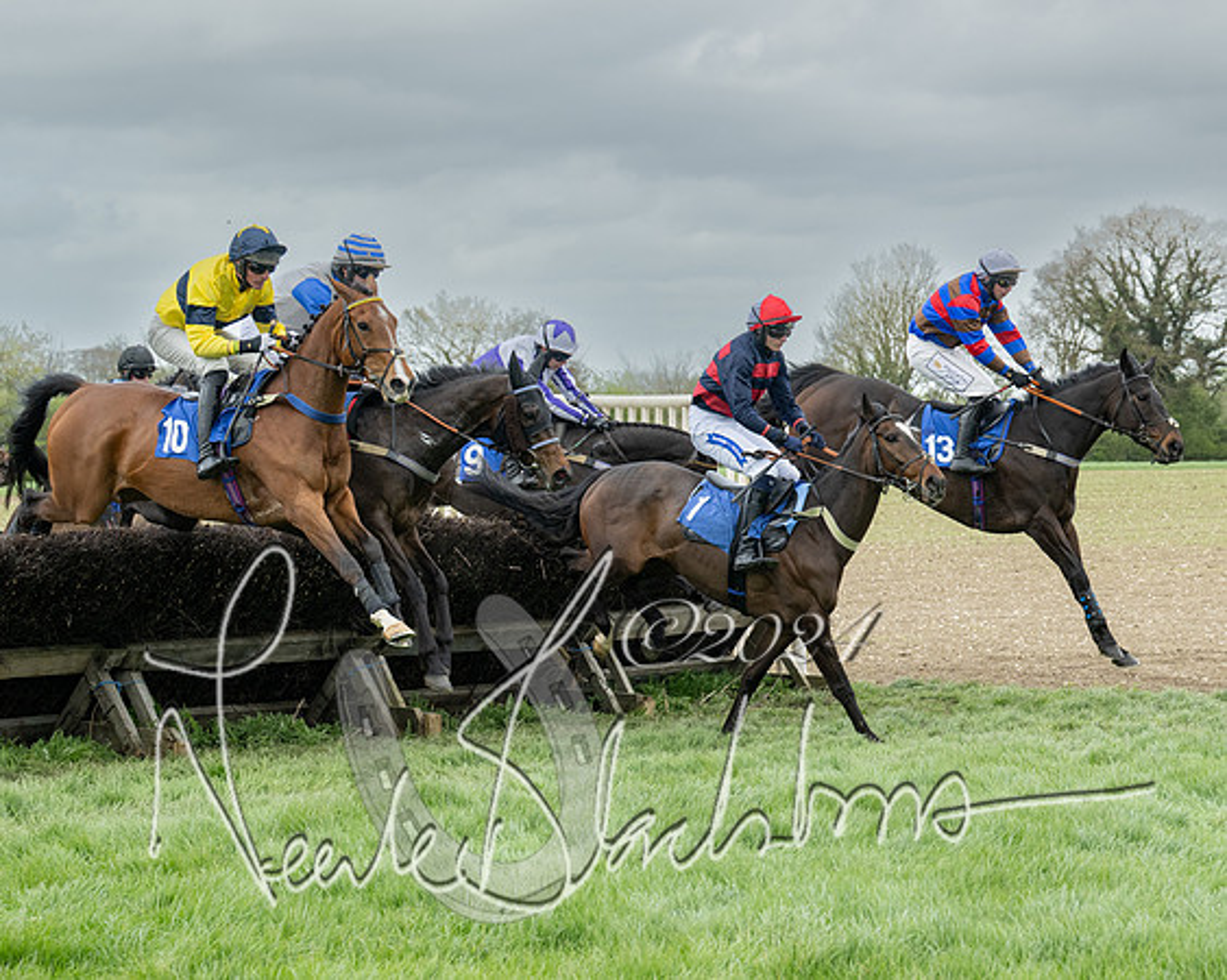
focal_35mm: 101
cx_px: 733
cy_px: 558
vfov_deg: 15.2
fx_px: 3674
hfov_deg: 18.9
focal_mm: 70
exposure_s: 1/1000
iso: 400
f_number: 5
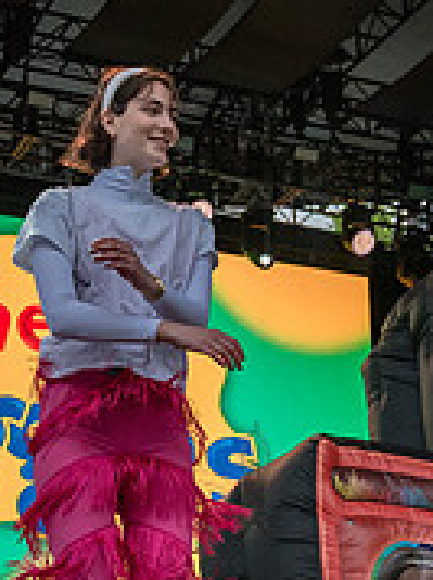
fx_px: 1471
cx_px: 134
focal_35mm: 88
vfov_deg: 22.1
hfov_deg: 16.7
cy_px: 429
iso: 2000
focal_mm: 24
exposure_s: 1/2000
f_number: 4.5
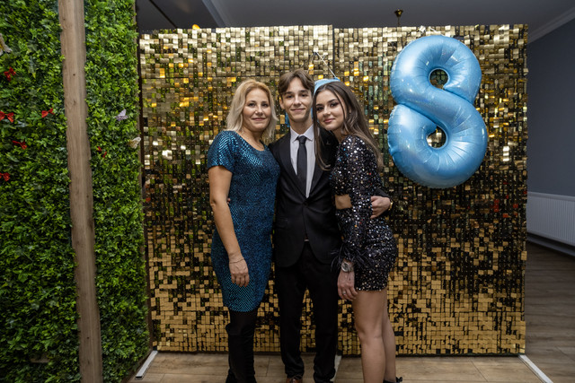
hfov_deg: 84.0
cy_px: 192
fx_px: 319
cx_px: 288
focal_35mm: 20
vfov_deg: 62.0
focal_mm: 13
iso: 640
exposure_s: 1/125
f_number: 2.5
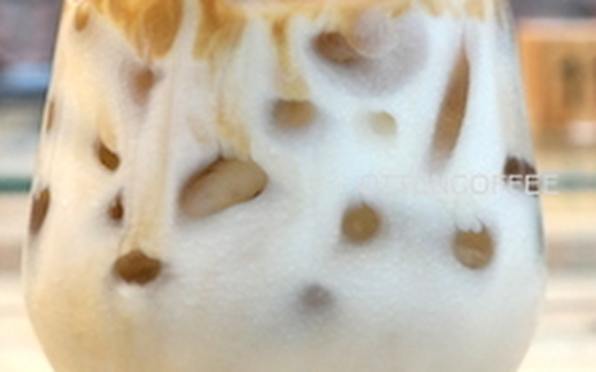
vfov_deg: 12.1
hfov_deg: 19.8
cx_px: 294
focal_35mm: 105
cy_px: -92
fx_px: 1705
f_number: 4
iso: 1600
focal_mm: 25
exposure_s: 1/50
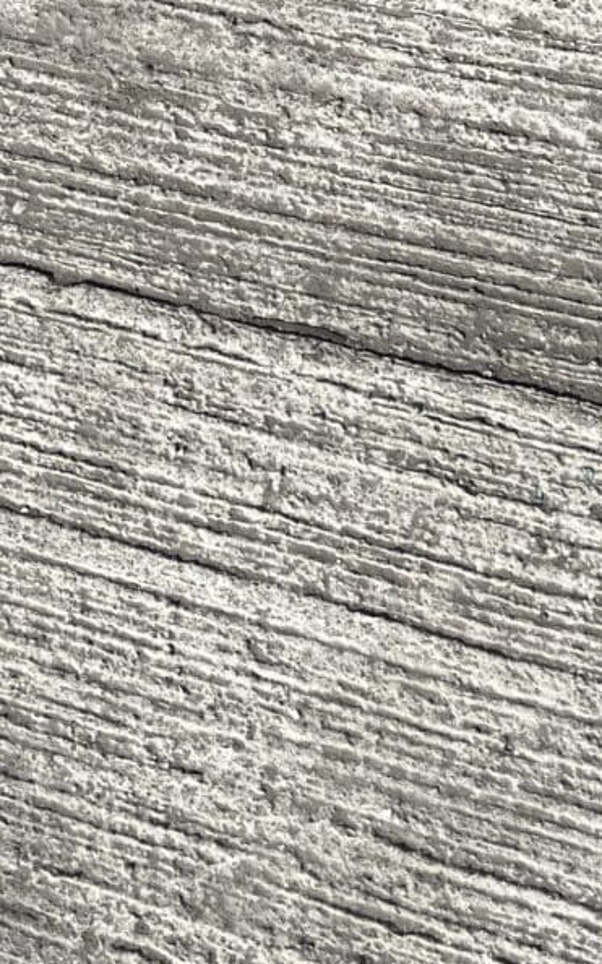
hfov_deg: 13.7
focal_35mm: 95
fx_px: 2495
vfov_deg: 20.1
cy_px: -284
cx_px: 414
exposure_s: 1/4149
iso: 50
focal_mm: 5.1
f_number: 1.6
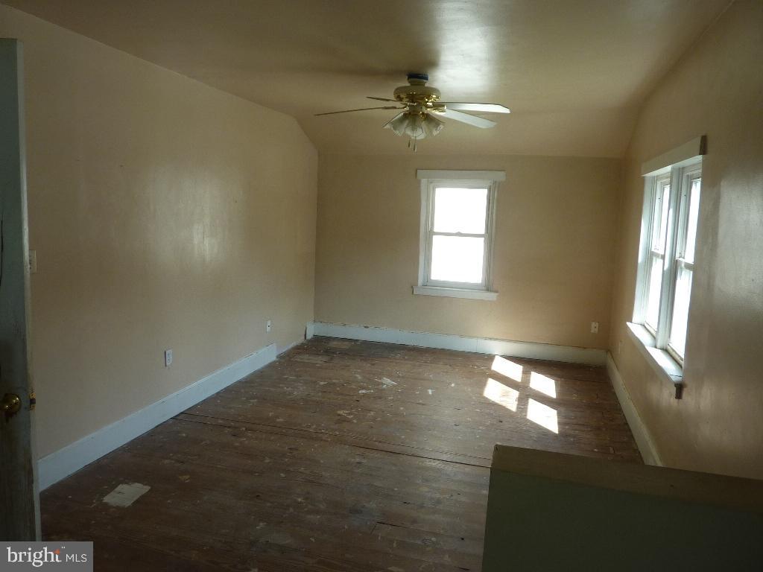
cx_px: 382
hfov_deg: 69.4
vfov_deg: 54.9
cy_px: 286
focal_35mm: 25
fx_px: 551
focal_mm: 4.1
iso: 80
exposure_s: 1/50
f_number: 3.3
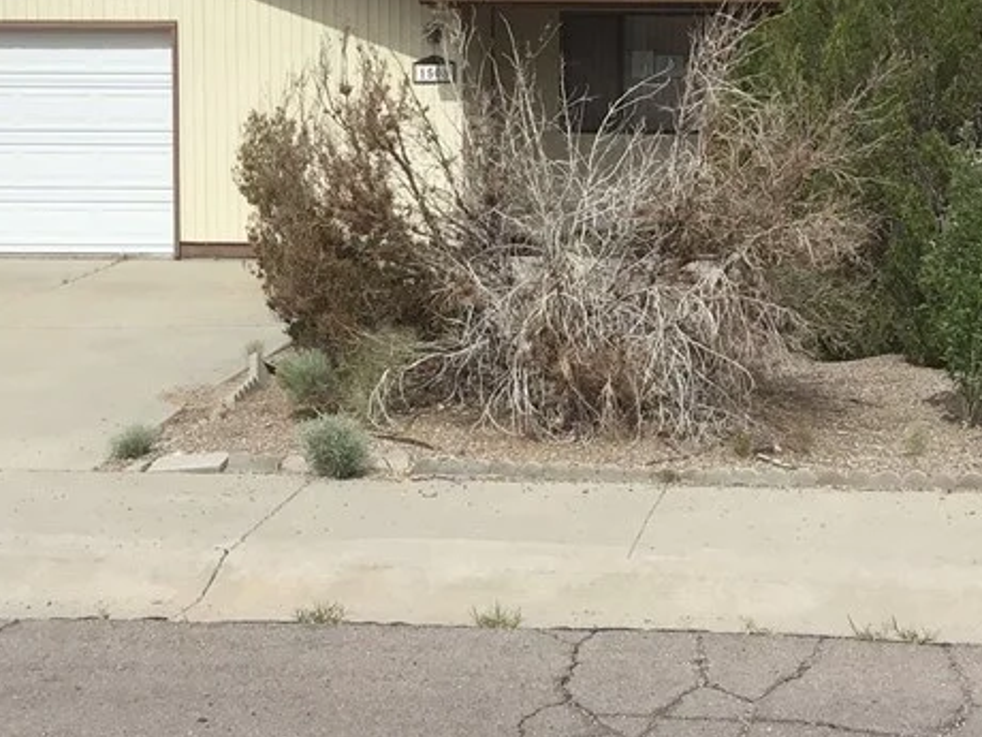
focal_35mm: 69
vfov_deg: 21.1
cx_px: 623
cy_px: 177
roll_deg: -0.4
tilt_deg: -4.9
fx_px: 1957
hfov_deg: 28.0
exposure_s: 1/2398
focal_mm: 3.3
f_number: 2.4
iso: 25
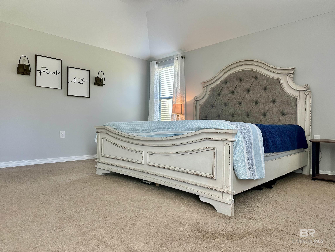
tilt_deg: +0.0
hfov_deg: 71.6
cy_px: 126
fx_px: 232
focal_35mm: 24
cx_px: 168
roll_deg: -0.4
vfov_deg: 56.8
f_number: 1.78
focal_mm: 6.86
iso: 200
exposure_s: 1/120
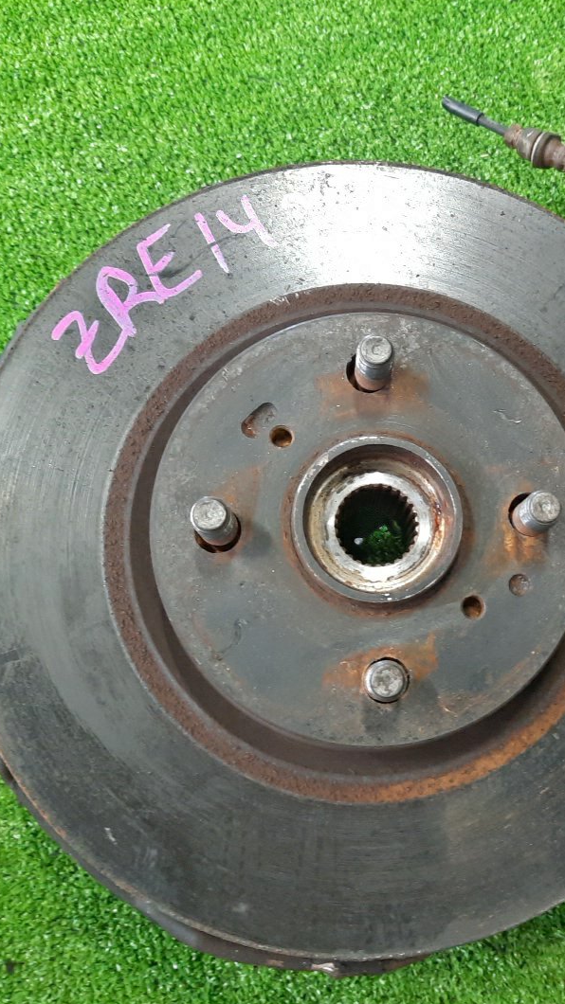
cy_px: 503
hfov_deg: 31.3
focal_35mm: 37
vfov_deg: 54.0
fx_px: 986
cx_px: 435
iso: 343
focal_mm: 4.6
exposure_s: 1/33
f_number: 2
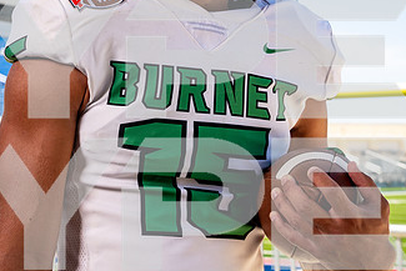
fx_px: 948
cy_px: 53
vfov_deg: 16.2
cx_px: 101
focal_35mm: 84
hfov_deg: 23.9
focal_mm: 47
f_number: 8
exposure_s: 1/125
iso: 100
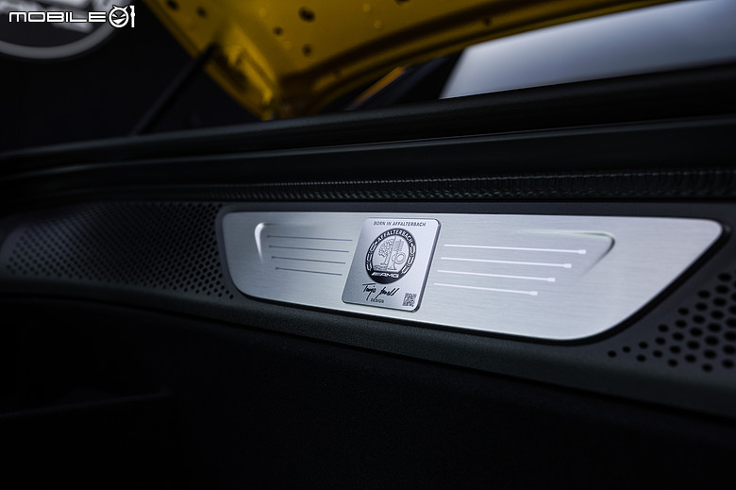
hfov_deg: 63.7
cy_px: 245
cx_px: 368
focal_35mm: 29
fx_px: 592
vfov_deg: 44.9
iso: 640
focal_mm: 29
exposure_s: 1/100
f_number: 4
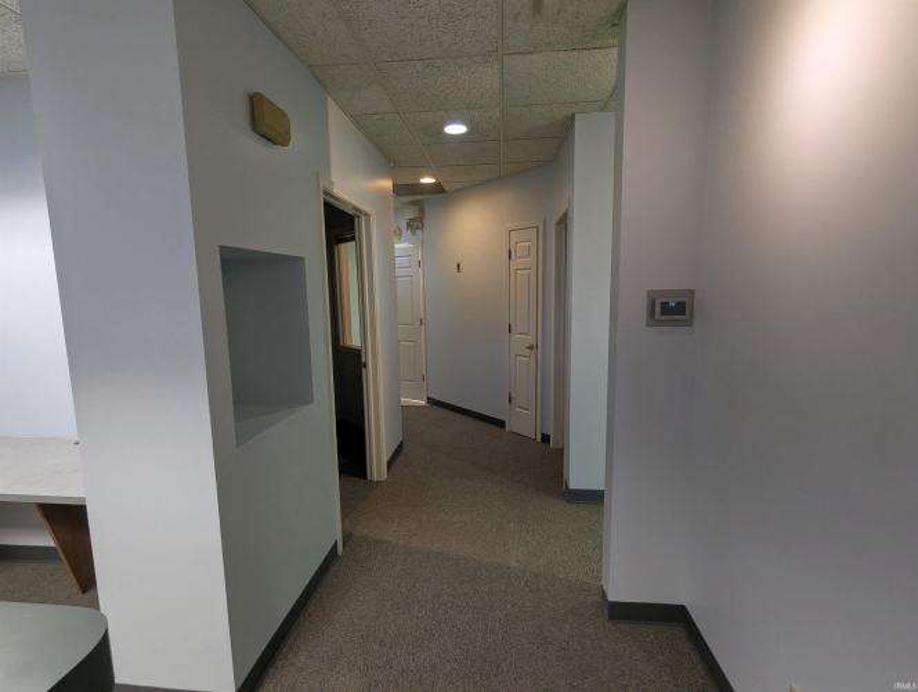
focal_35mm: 16
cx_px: 459
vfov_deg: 78.2
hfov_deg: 94.4
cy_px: 346
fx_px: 425
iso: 117
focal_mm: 2.35
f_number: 2.2
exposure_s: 1/30
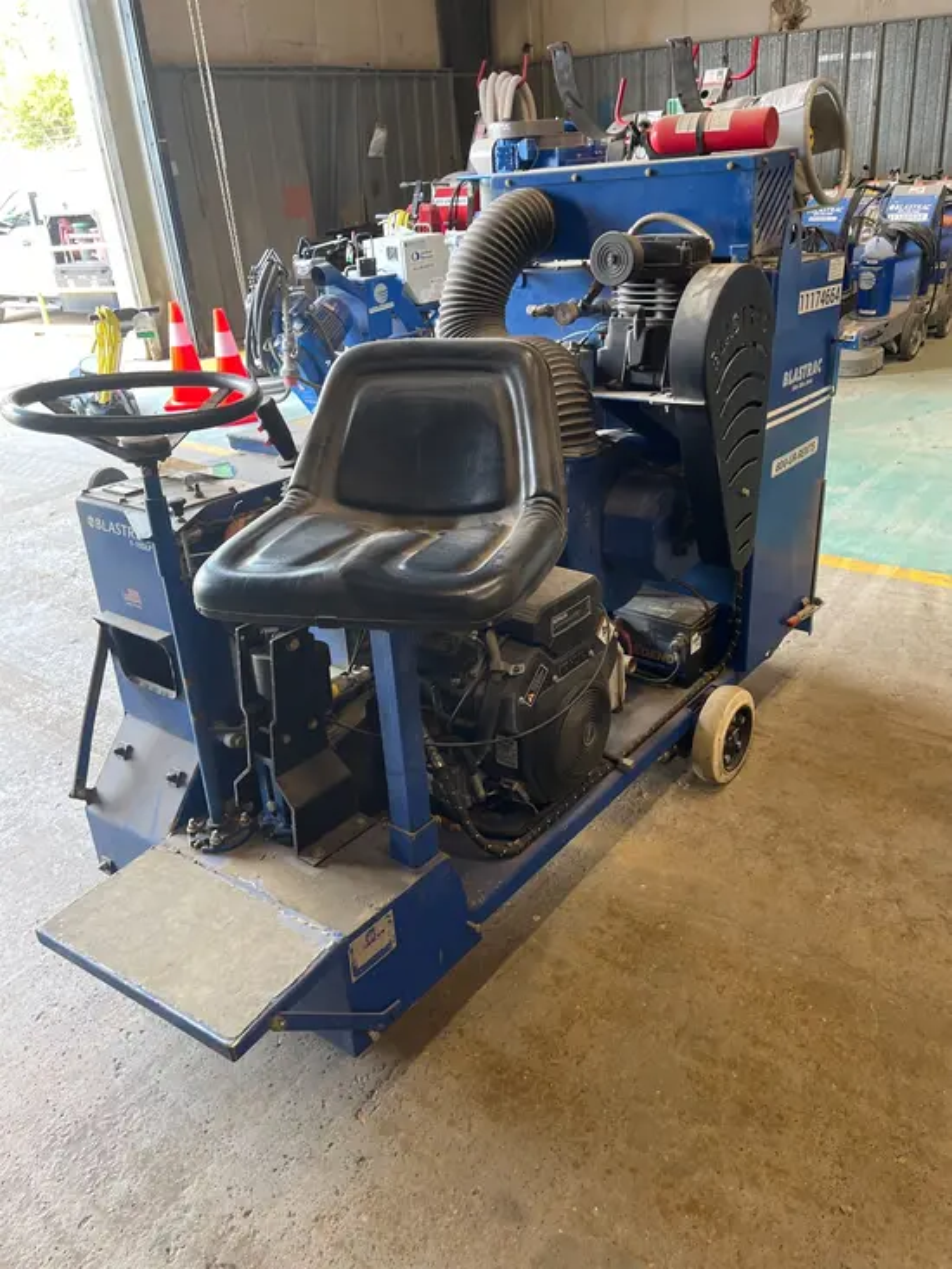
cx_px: 476
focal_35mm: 26
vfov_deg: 67.3
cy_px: 634
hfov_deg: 53.1
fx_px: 953
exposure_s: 1/74
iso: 125
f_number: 1.6
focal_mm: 5.1
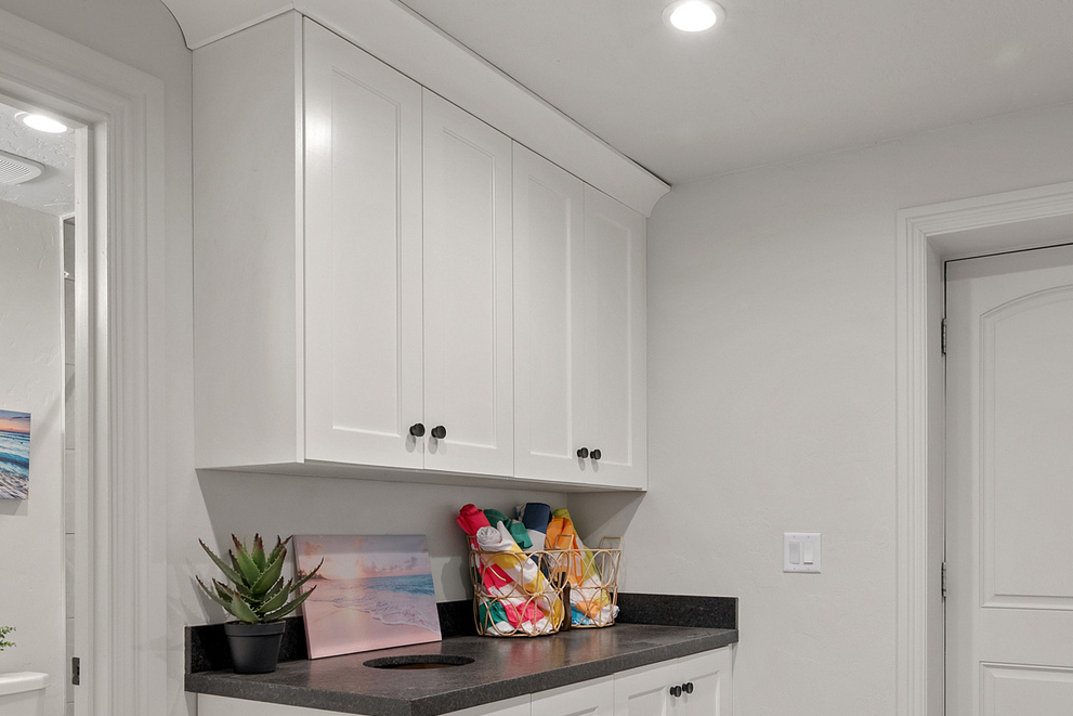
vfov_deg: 40.1
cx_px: 647
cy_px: 529
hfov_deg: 58.2
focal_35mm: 32
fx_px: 955
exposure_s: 1/1.25
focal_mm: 15.5
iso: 500
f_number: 8
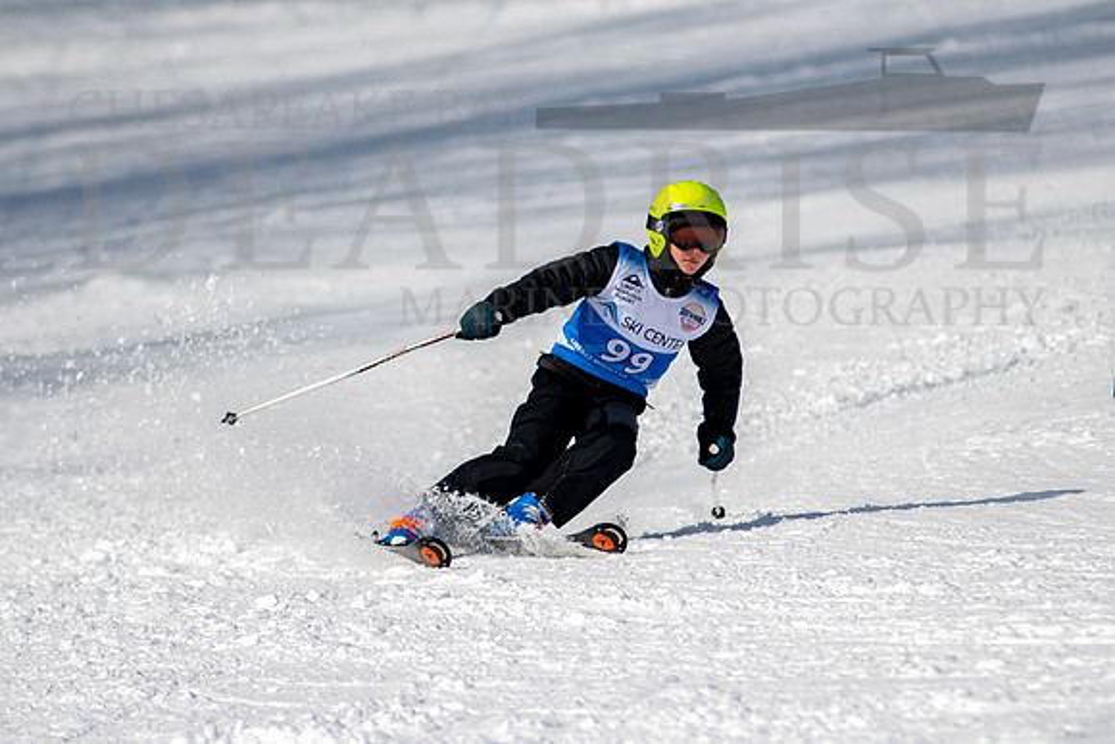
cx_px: 626
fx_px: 22554
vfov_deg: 1.9
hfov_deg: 2.8
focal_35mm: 728
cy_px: 327
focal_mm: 300
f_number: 2.8
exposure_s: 1/6400
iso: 100
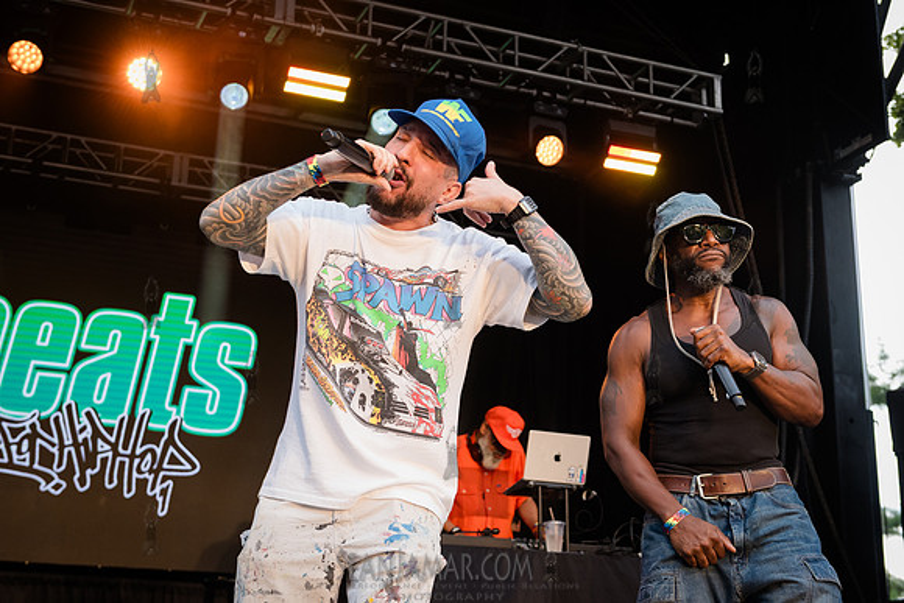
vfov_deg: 24.3
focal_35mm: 56
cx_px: 468
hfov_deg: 35.7
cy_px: 263
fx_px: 1402
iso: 1000
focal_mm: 48
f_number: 4.5
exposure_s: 1/500
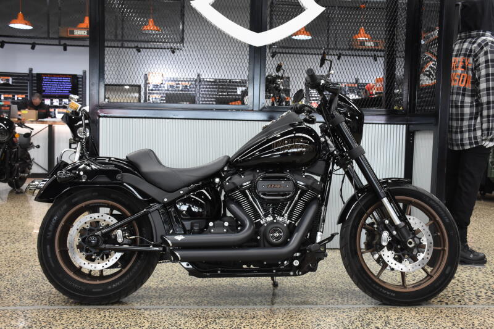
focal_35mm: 34
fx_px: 473
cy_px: 164
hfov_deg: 55.1
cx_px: 247
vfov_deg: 38.3
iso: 800
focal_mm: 23
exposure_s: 1/80
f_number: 5.6
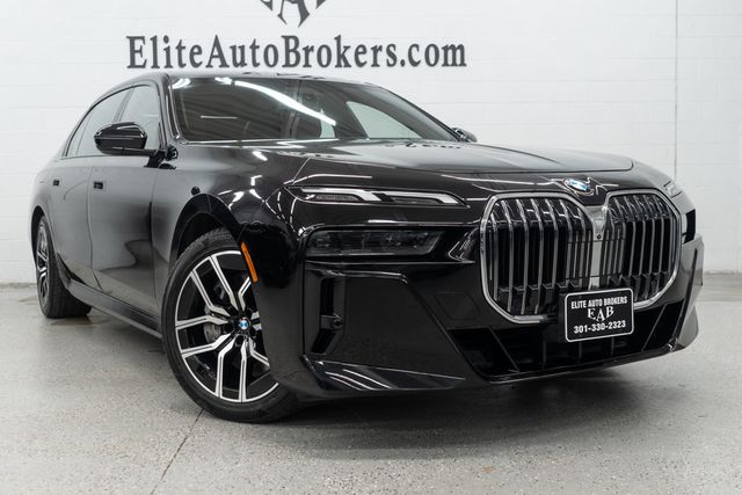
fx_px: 866
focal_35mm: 42
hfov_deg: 46.4
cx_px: 371
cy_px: 248
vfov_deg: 31.9
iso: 200
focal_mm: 28
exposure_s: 1/40
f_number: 3.2
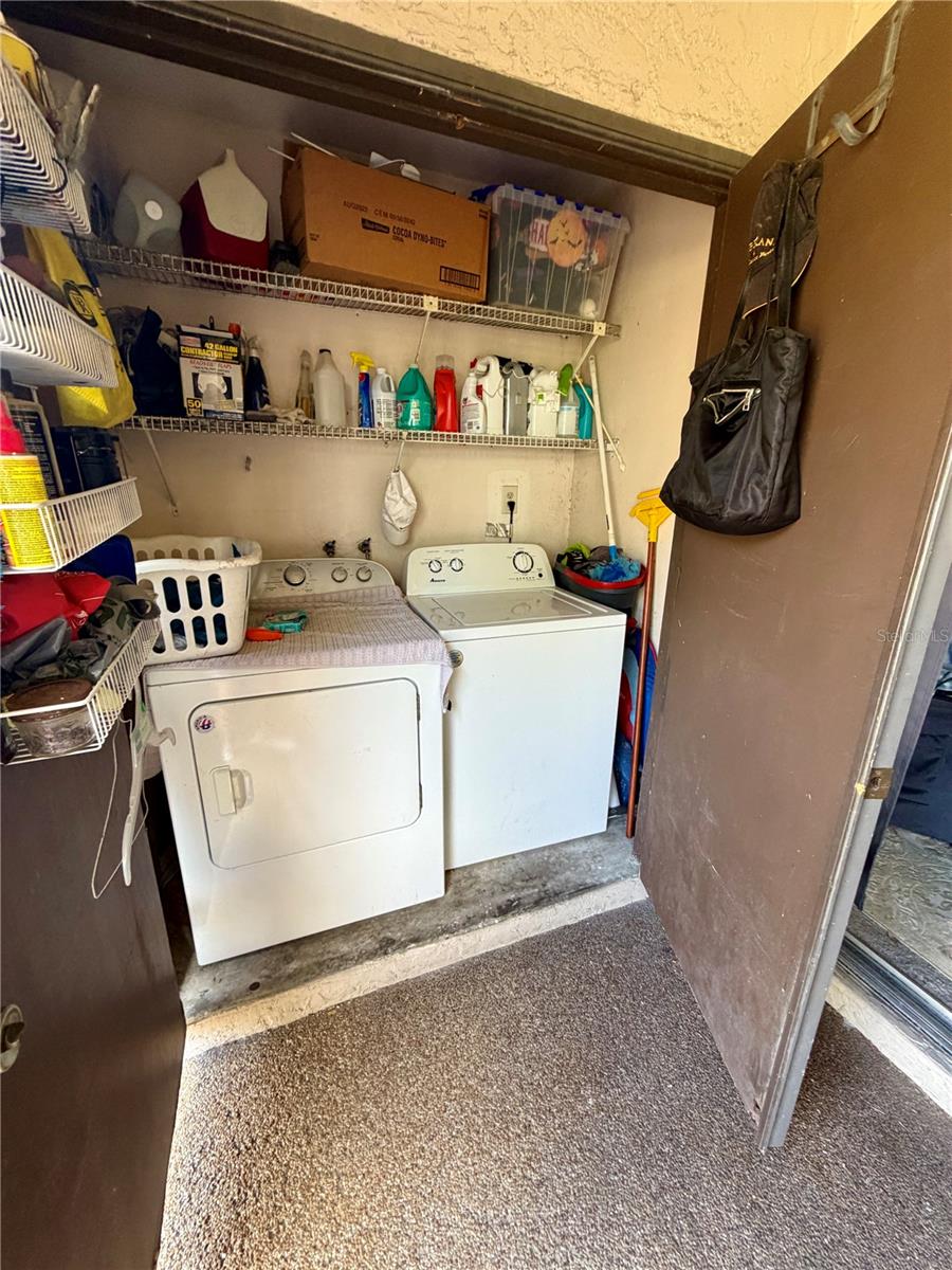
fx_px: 513
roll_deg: -0.1
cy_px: 635
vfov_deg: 102.1
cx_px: 476
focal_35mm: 14
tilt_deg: -16.2
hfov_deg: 85.7
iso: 320
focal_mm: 2.22
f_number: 2.2
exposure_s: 1/121
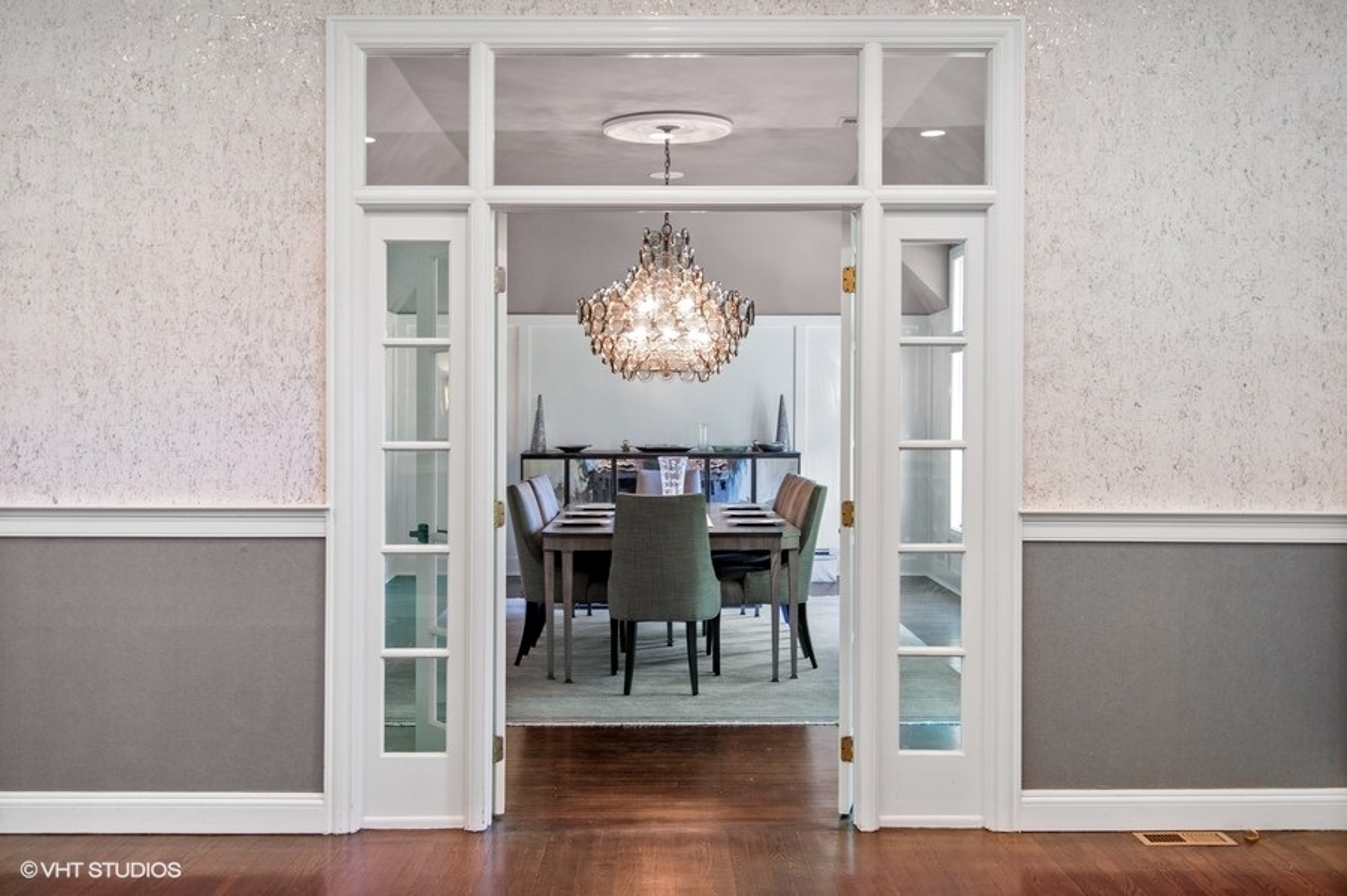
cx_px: 674
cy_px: 448
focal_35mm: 37
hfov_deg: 51.9
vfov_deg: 35.9
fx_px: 1384
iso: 400
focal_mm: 25
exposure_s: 1/13
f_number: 8
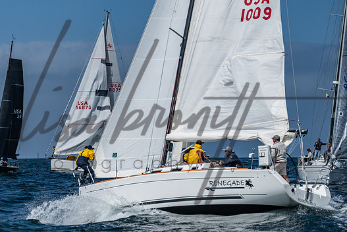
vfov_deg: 5.9
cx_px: 55
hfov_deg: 8.7
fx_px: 2266
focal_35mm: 235
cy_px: 130
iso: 200
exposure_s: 1/2500
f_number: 6.3
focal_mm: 135
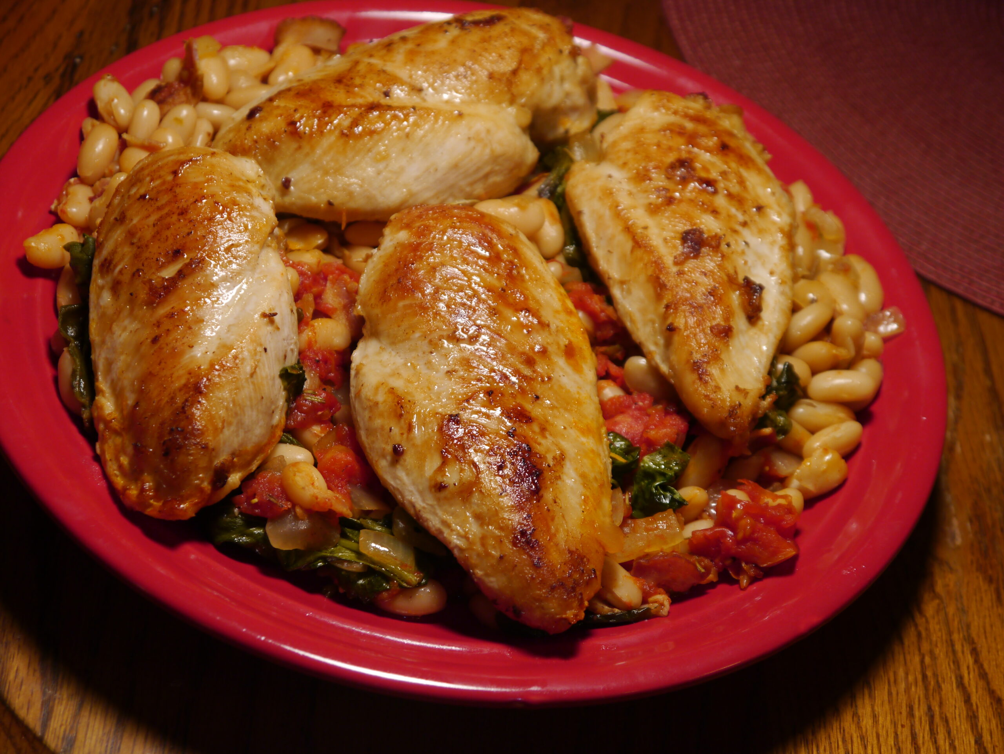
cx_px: 502
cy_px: 377
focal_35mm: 66
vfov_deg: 22.3
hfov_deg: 29.4
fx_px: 1915
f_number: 5.2
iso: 320
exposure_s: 1/60
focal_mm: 33
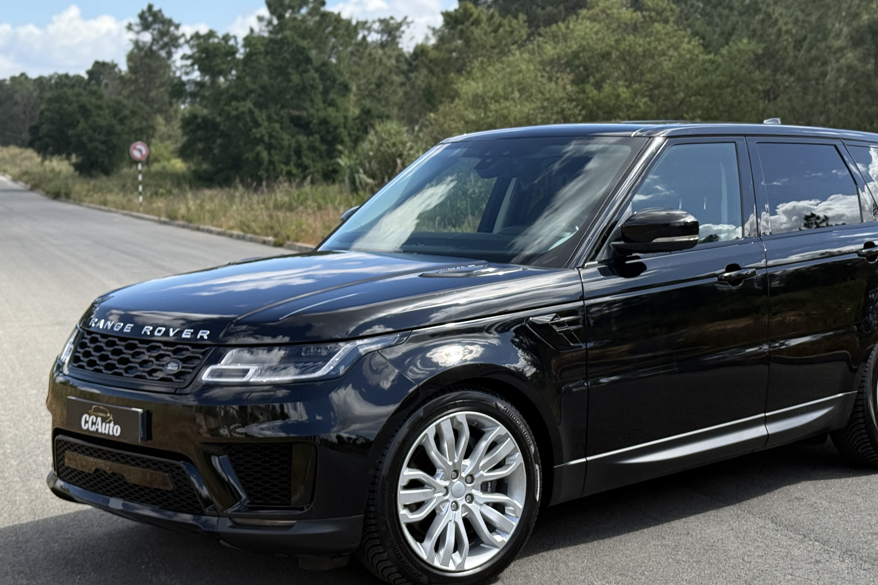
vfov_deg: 21.9
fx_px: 1512
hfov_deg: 32.3
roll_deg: +1.0
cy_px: 336
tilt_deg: -7.5
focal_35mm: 62
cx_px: 531
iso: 100
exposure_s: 1/2415
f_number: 1.78
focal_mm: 6.76
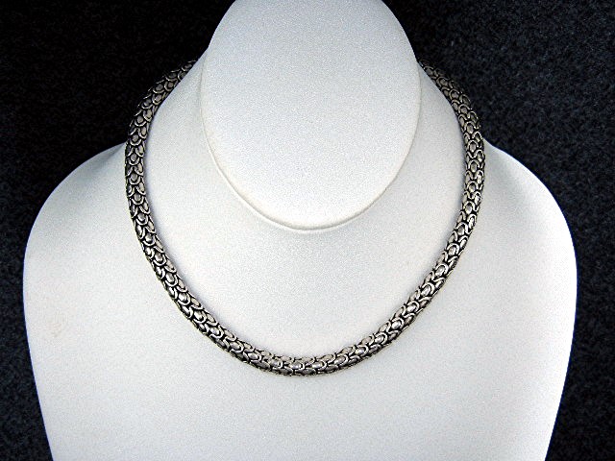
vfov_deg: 32.2
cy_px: 230
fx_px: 799
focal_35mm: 45
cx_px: 308
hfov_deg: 42.1
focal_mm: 8.1
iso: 160
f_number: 3.8
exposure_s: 1/37.1
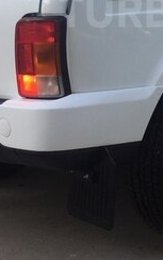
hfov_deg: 15.4
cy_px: 11
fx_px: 589
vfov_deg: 24.0
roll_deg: +0.4
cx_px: 168
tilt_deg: -1.6
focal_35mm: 83
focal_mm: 4.15
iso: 32
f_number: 2.2
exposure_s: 1/200
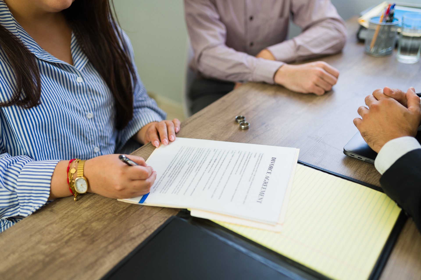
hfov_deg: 54.4
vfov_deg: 37.9
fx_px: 409
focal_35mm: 35
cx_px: 210
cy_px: 140
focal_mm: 35
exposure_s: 1/125
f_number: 1.8
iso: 500
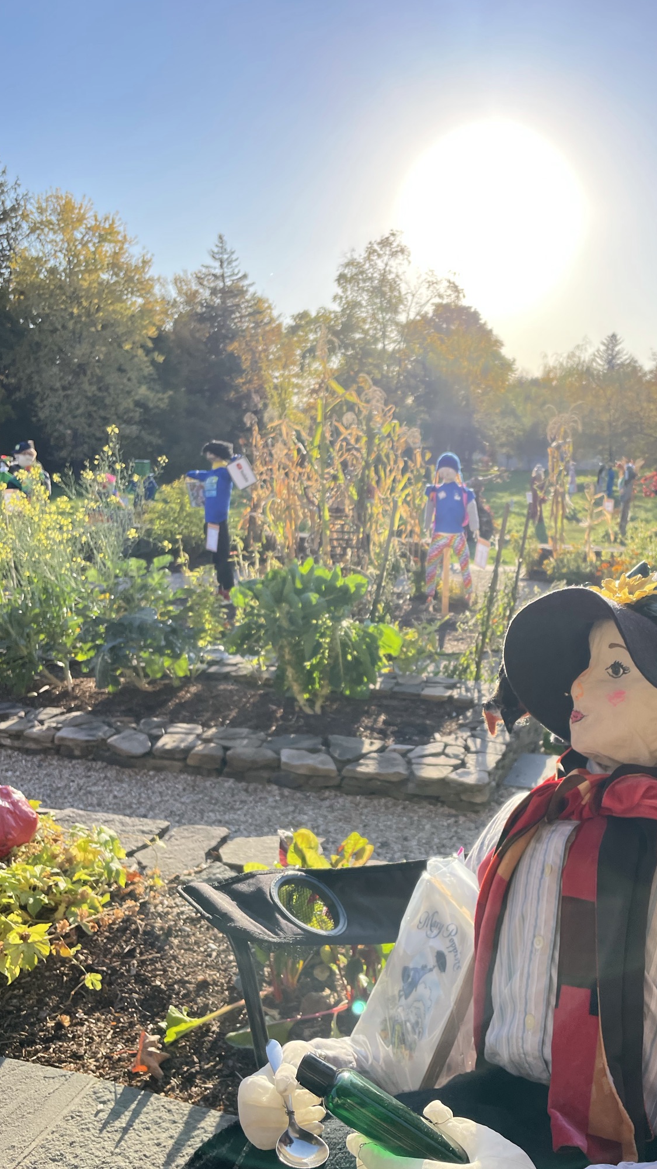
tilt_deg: -12.3
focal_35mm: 29
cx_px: 425
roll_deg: +1.0
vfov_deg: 66.1
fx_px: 898
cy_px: 597
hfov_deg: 39.8
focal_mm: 4.2
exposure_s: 1/1825
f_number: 1.6
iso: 32
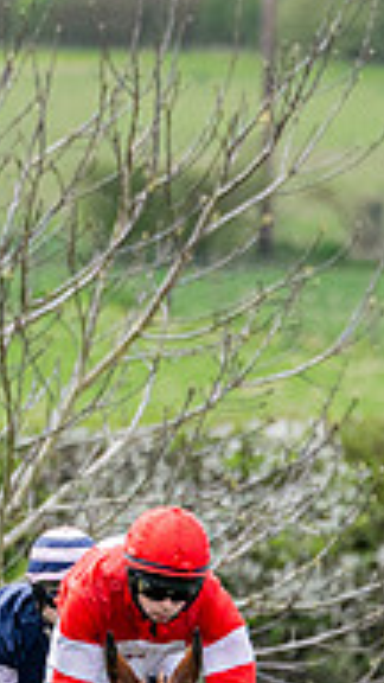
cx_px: 292
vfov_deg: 1.7
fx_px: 22699
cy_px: 1148
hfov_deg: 1.0
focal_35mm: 1254
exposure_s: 1/2000
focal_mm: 200
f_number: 4
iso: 400
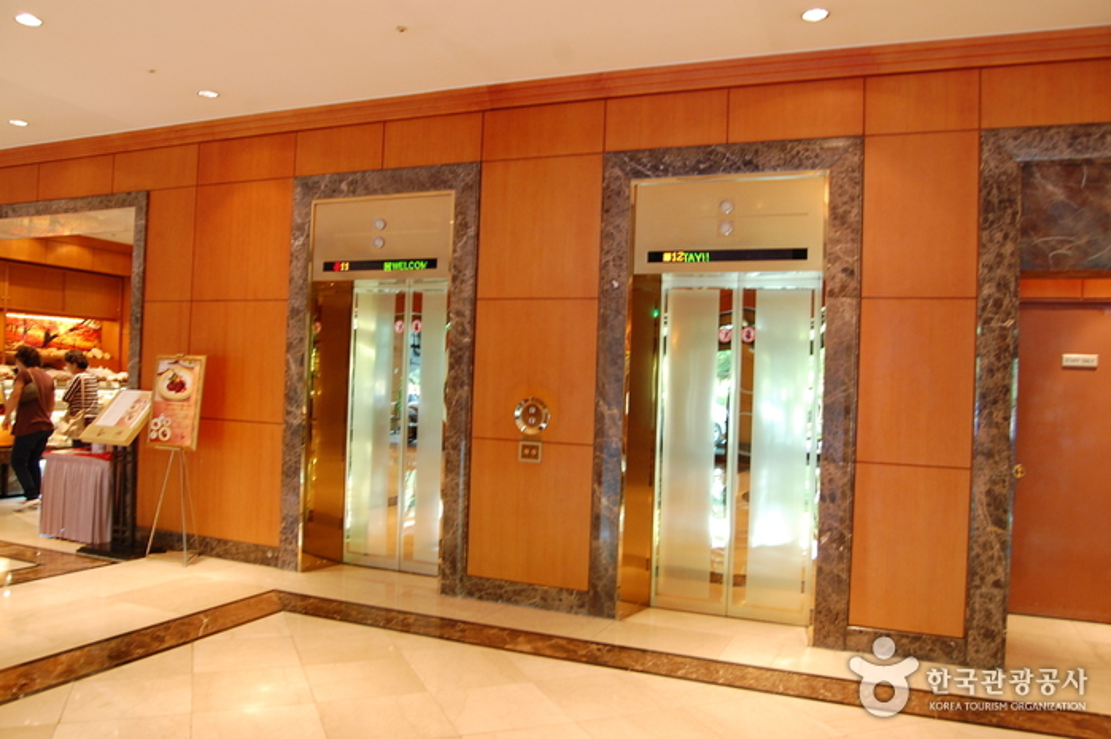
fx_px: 833
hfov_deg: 67.4
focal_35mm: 27
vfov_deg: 47.9
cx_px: 556
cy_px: 370
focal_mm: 18
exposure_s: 1/10
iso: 800
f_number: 5.6
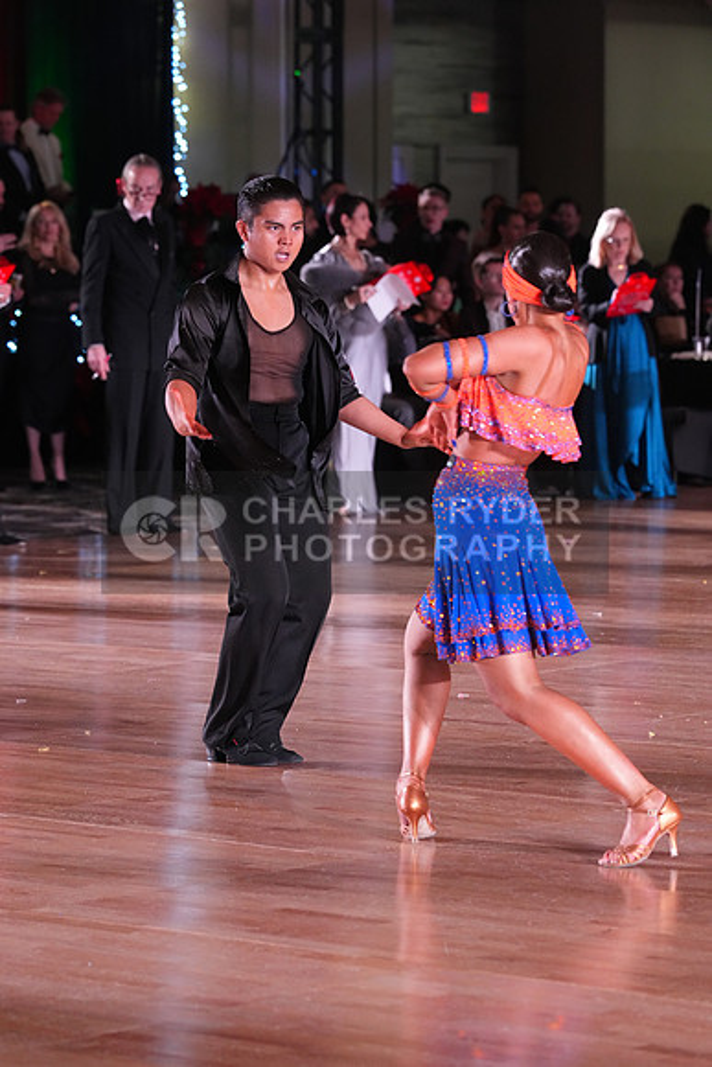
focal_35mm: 143
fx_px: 4239
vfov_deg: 14.3
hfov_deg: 9.6
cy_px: 534
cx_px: 356
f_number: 5
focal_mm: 143
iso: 4000
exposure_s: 1/200
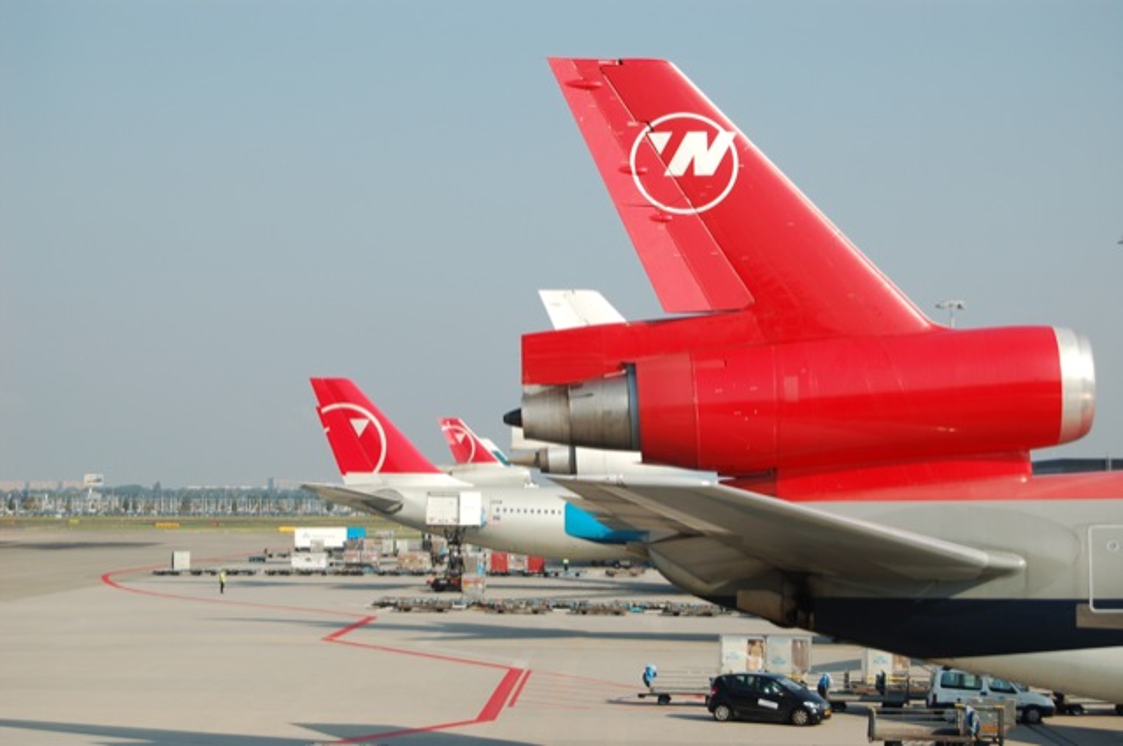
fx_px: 2570
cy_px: 373
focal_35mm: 82
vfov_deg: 16.5
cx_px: 562
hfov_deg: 24.6
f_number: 8
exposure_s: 1/250
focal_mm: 55
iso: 200
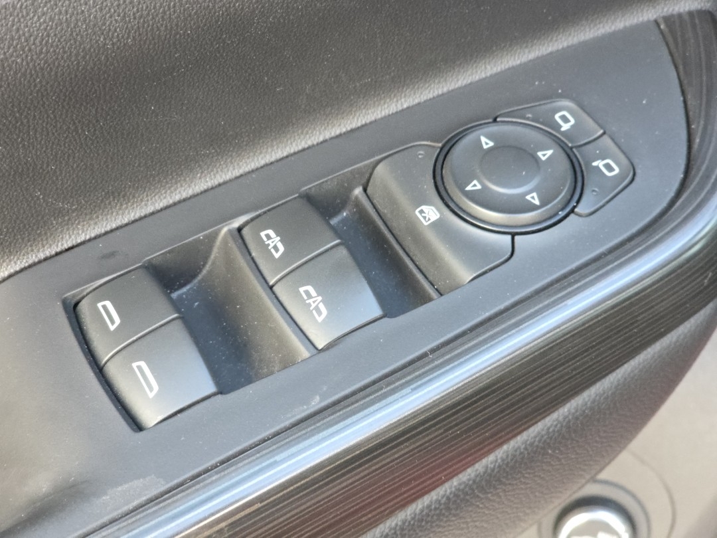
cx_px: 358
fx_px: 1429
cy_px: 269
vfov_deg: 21.3
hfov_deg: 28.2
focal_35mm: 69
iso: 320
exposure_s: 1/120
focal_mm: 7.9
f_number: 2.4
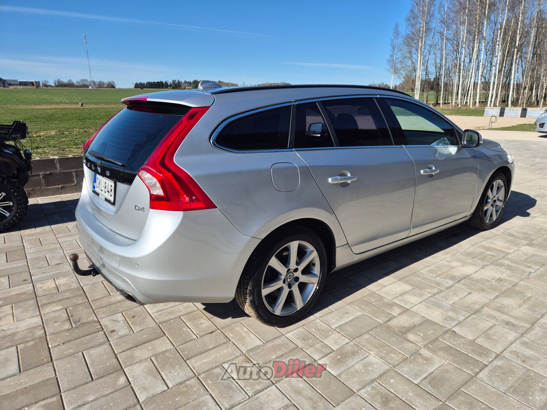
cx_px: 274
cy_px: 205
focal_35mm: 23
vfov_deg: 58.9
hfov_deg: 73.9
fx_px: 363
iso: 25
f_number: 1.8
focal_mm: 5.4
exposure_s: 1/1824
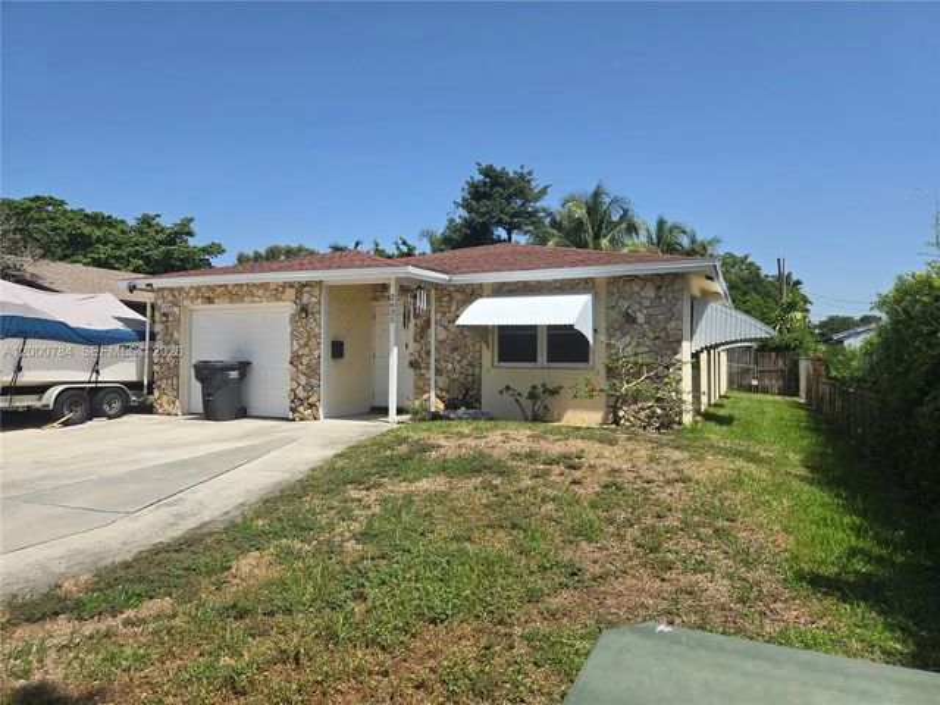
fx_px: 625
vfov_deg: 58.9
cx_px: 470
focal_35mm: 23
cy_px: 352
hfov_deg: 73.9
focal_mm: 5.4
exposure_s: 1/2921
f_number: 1.8
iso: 32
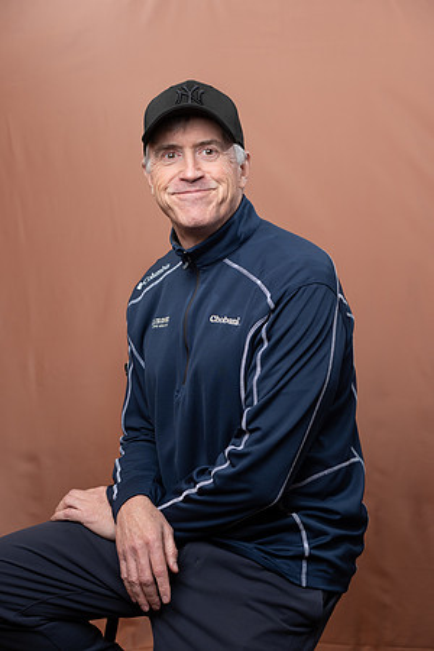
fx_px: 1121
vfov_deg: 32.4
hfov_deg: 21.9
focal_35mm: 62
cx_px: 217
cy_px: 326
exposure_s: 1/160
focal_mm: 62
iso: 320
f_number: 4
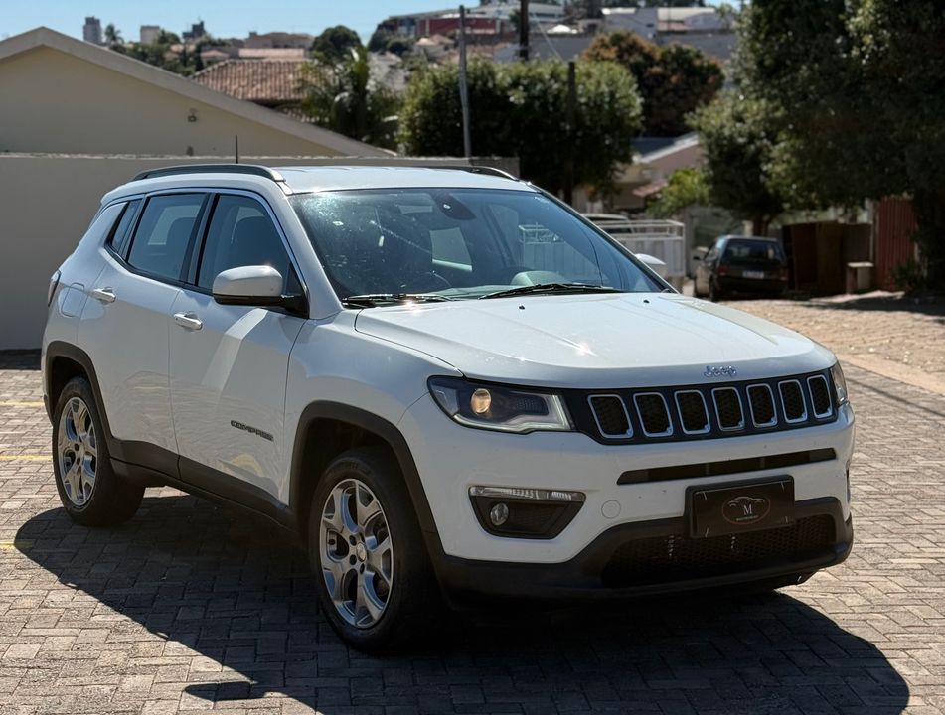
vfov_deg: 30.4
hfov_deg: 39.5
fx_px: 1315
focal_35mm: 48
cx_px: 472
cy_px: 358
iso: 80
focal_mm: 6.76
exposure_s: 1/7143
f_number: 1.78
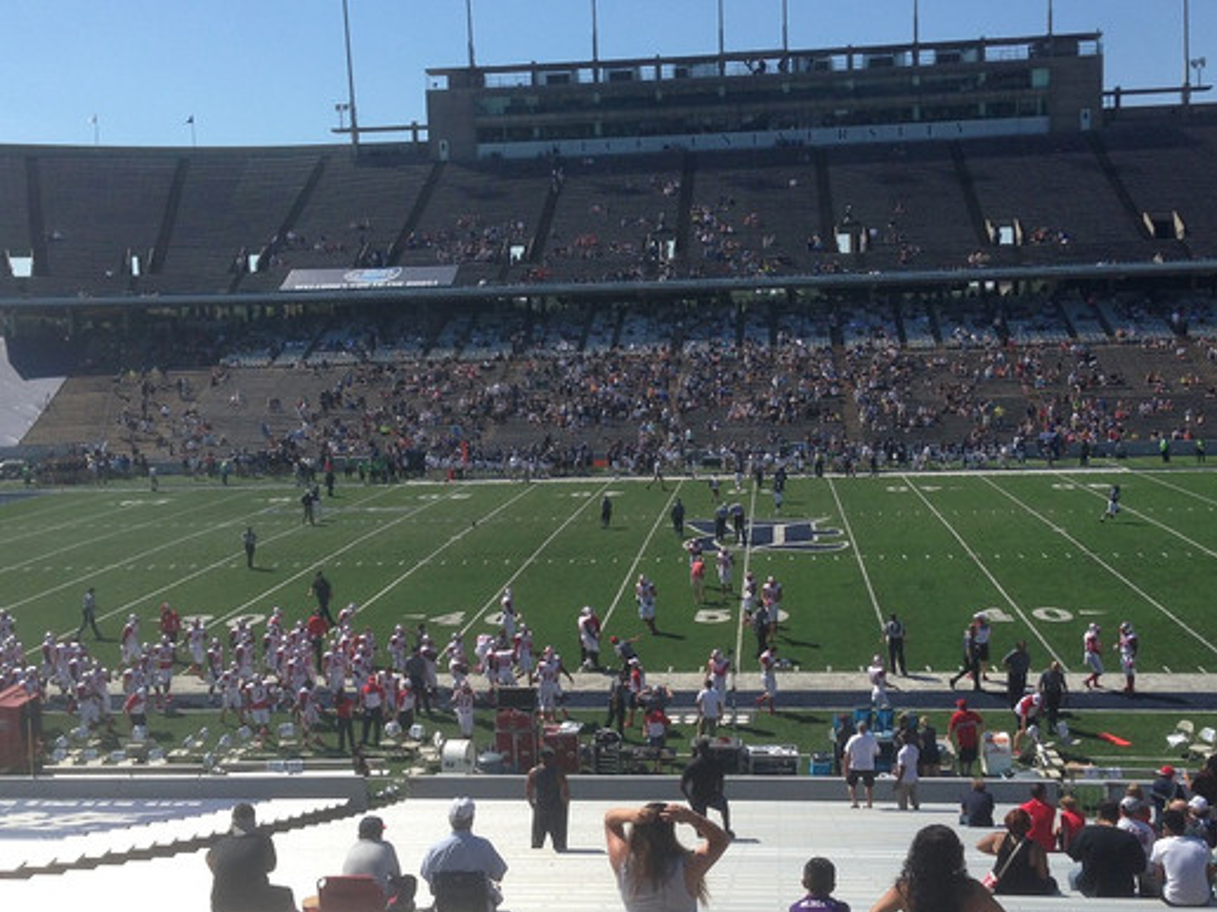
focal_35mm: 41
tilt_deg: -3.2
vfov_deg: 35.1
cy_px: 473
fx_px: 1441
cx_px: 624
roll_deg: +2.2
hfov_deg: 45.8
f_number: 2.4
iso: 50
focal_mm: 4.12
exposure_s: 1/2008
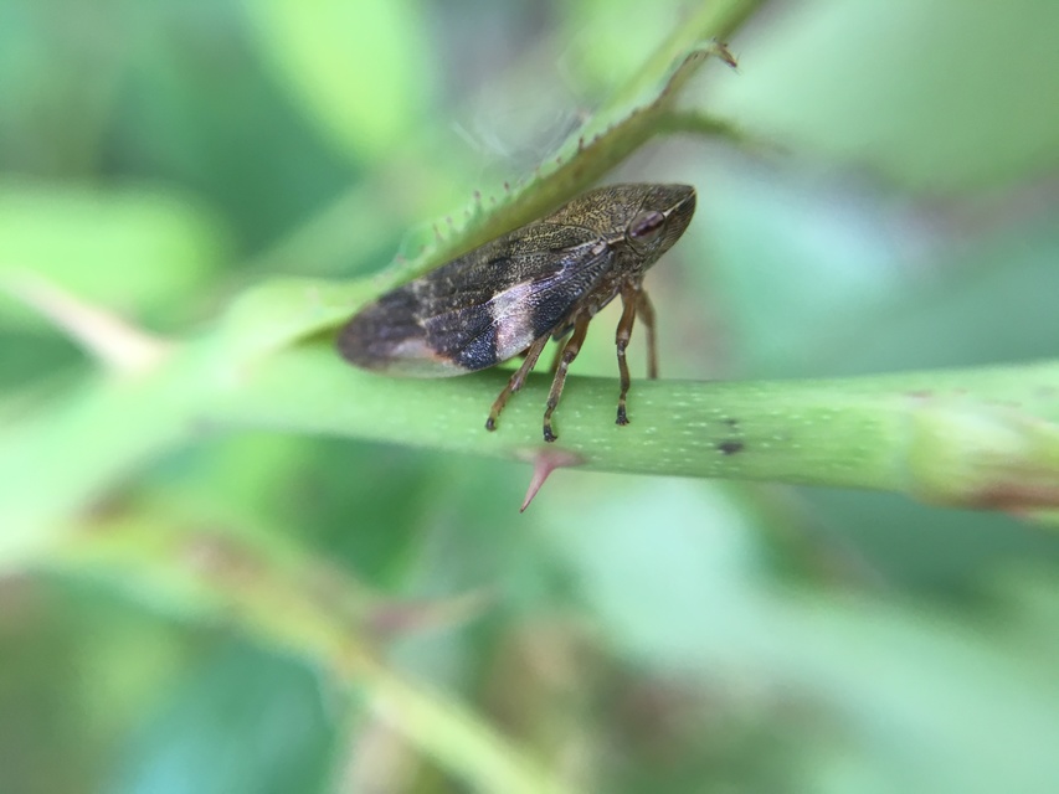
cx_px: 530
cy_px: 397
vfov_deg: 48.2
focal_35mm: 29
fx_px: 887
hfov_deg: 61.7
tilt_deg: -82.3
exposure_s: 1/33
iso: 40
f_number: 2.2
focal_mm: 4.15
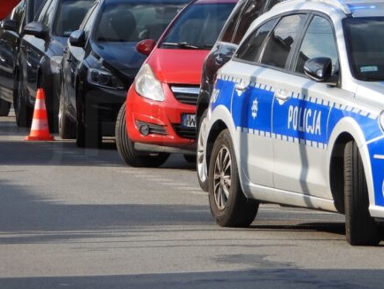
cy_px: -17
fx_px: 6149
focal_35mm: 554
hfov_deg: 3.6
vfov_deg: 2.7
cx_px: 224
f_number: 4.5
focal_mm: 42.2
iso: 100
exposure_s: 1/500
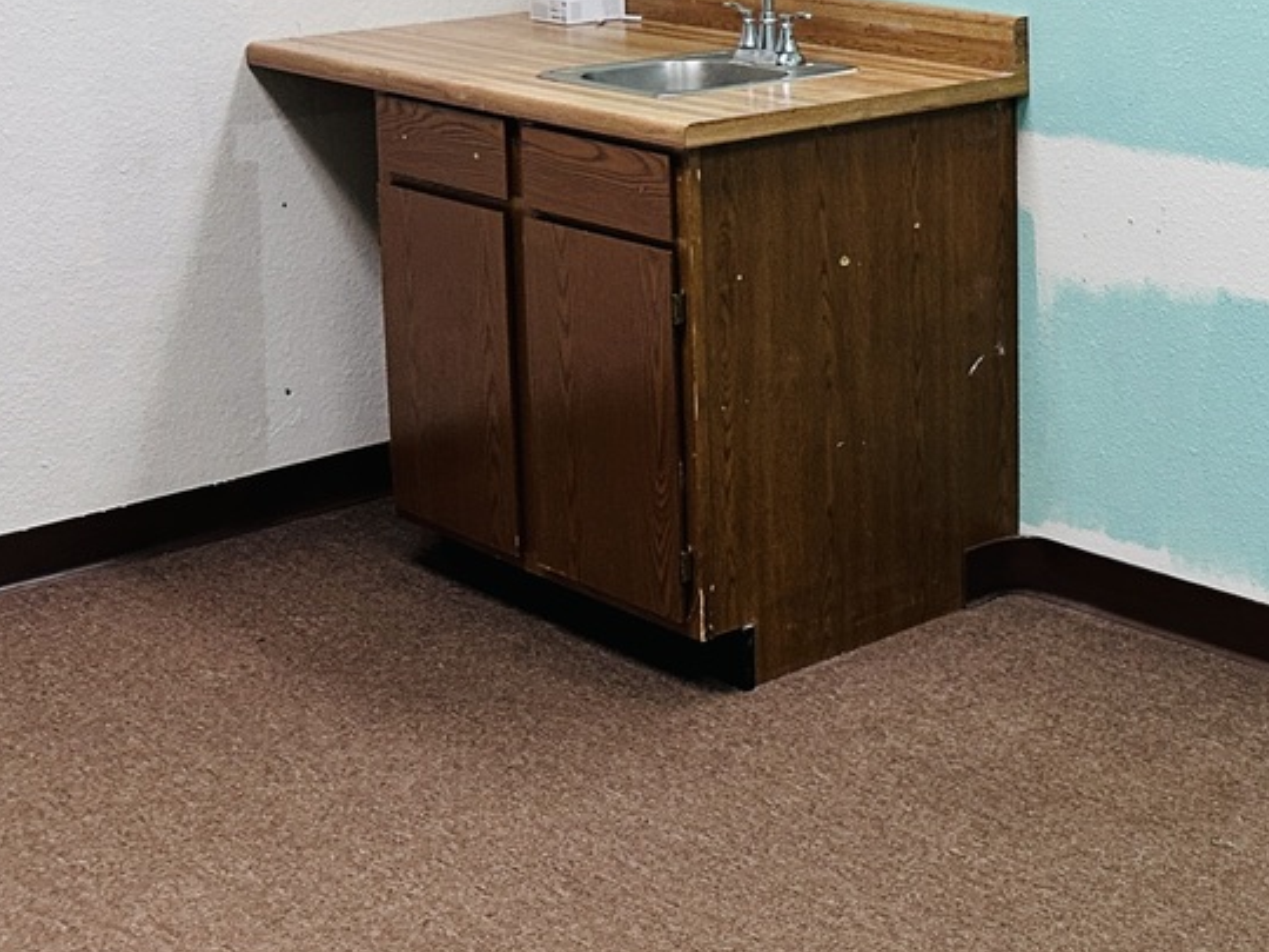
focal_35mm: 64
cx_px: 1546
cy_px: -45
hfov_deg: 26.6
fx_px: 2346
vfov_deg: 21.9
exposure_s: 1/60
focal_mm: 6.86
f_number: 1.78
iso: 200
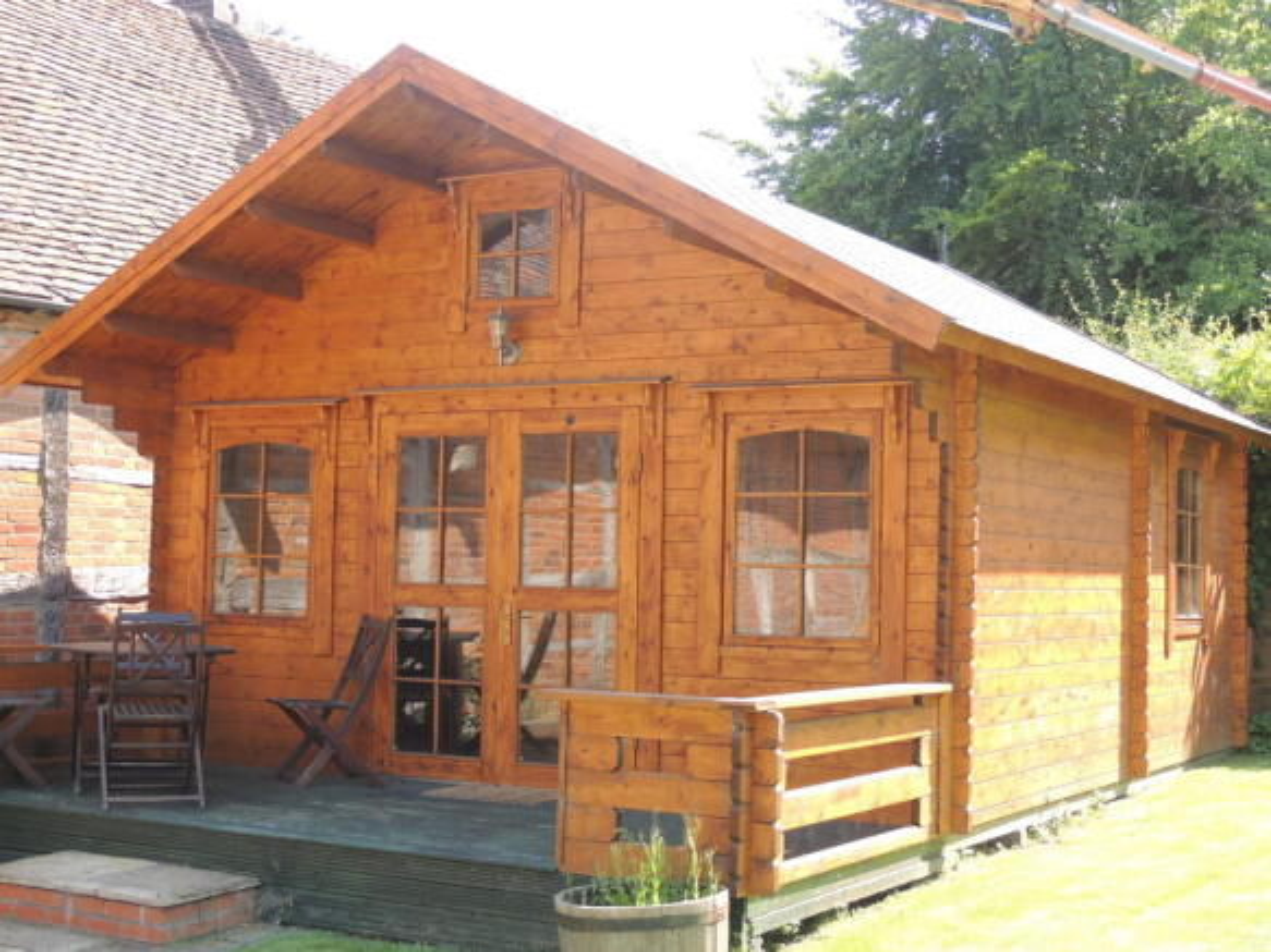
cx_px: 636
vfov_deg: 29.1
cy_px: 476
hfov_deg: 38.2
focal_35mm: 50
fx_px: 1835
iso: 100
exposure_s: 1/100
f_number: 3.6
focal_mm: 8.9
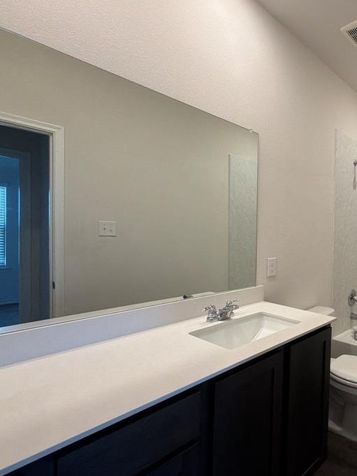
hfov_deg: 54.8
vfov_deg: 79.0
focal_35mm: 21
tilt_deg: -1.1
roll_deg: -0.7
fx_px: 289
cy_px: 239
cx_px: 324
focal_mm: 2.22
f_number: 2.2
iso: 200
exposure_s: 1/120
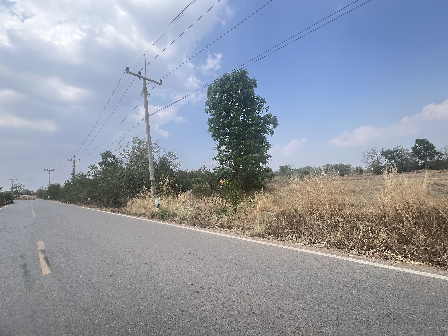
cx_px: 224
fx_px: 168
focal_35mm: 13
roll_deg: +5.7
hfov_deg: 106.2
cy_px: 168
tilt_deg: +0.0
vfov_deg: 89.9
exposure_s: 1/742
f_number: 1.8
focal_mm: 1.57
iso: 32
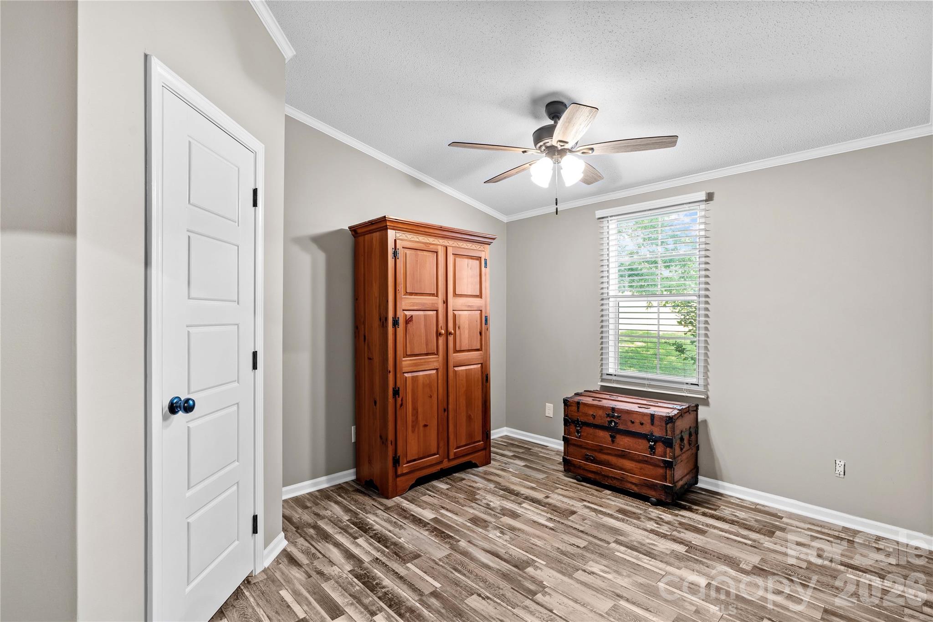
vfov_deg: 73.7
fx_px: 415
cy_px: 311
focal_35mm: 16
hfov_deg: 96.7
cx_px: 466
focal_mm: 16
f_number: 8
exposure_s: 1.3
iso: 100
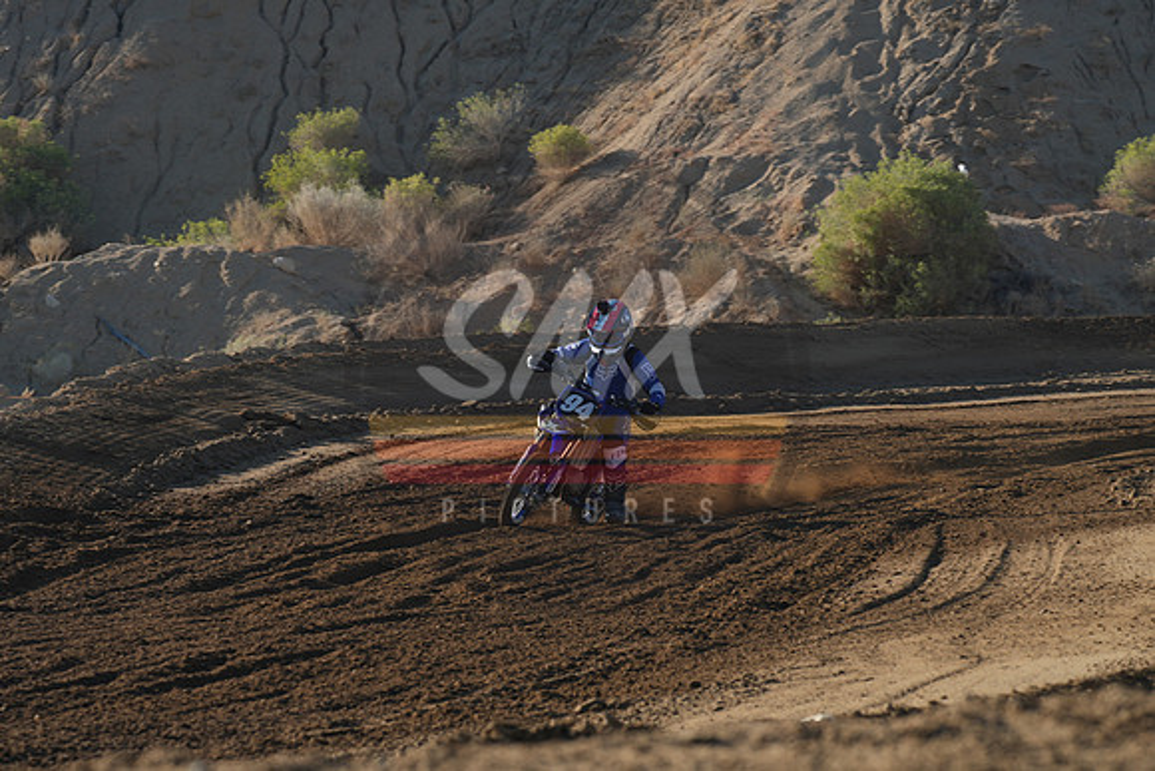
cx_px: 578
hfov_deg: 11.1
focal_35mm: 185
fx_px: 5937
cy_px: 386
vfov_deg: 7.4
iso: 250
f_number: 11
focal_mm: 185
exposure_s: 1/250
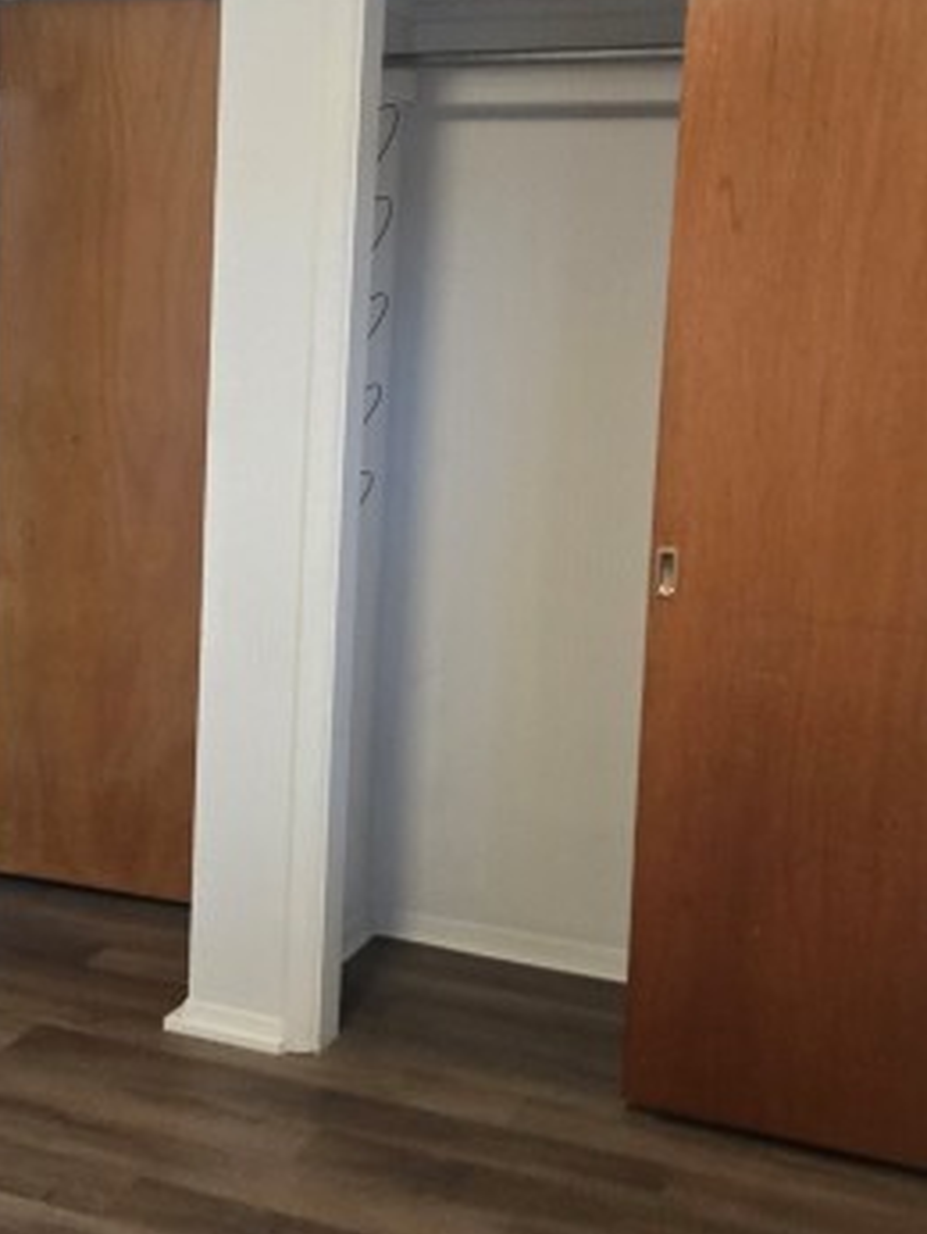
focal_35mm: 51
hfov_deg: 28.2
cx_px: 246
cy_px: 578
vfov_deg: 37.5
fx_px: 1819
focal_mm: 6.3
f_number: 1.7
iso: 500
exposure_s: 1/120
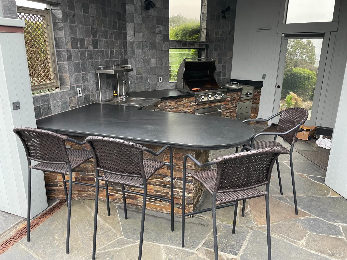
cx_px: 174
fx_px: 261
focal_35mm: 26
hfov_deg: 67.3
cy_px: 130
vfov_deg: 53.1
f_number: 1.6
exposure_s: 1/60
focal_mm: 4.2
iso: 250
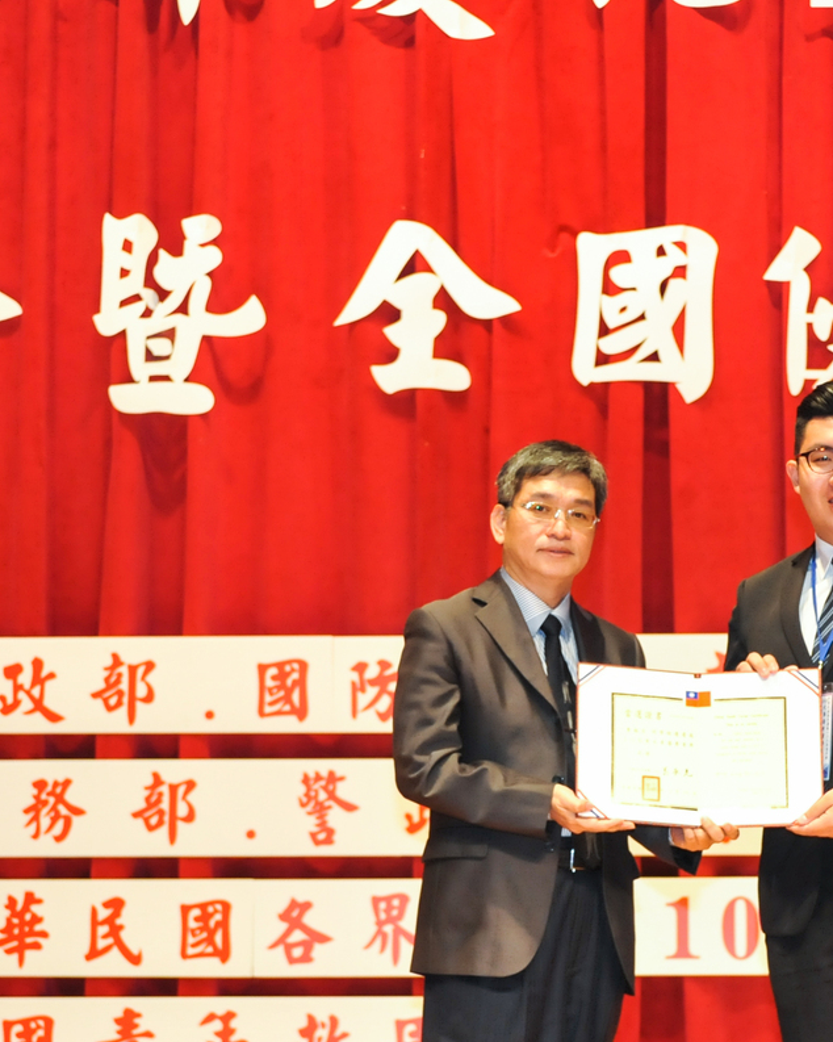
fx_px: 3360
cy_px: 658
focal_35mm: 109
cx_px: 598
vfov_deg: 17.6
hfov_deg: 14.1
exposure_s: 1/320
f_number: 3.2
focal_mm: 48
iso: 2000
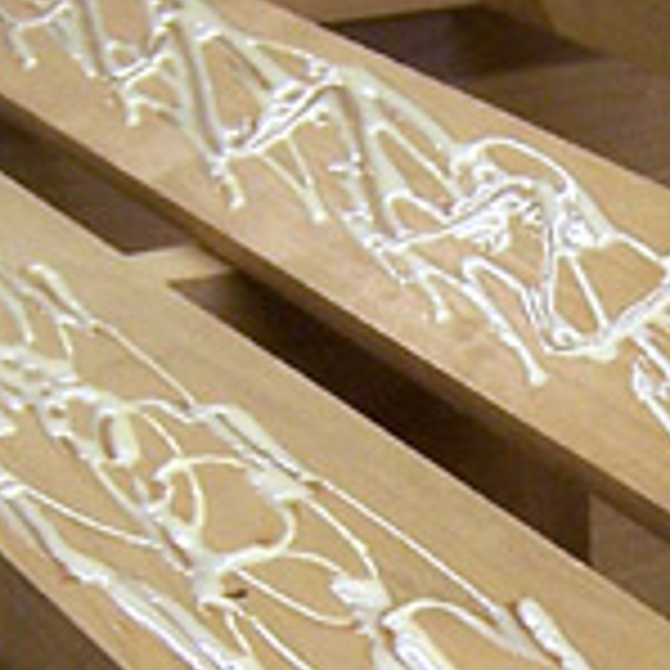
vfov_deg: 12.2
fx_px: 3088
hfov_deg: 12.2
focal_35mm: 141
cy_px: 697
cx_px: 724
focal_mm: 5.5
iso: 140
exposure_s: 1/30
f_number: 3.4
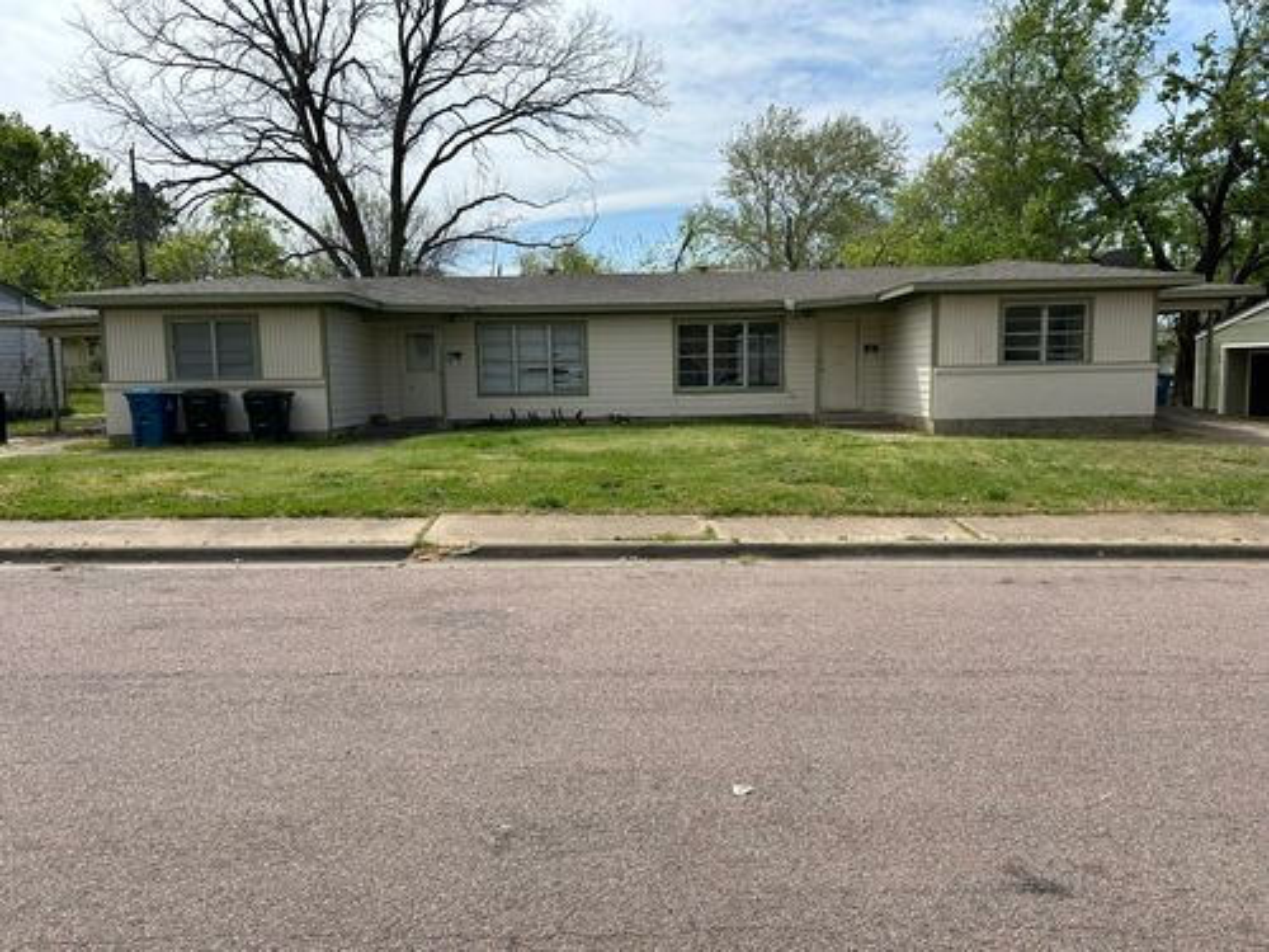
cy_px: 476
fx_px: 953
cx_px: 634
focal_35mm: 26
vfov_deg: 53.1
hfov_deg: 67.3
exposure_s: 1/5587
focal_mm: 5.7
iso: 50
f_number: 1.5
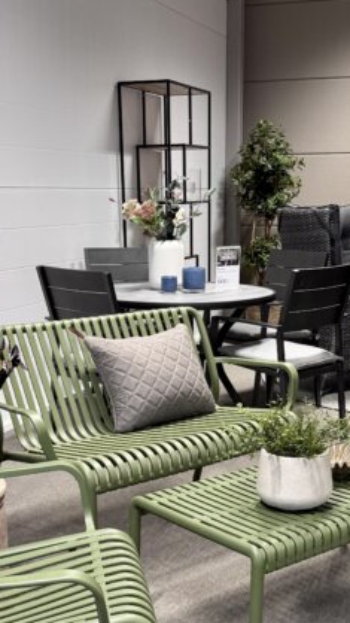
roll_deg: +0.0
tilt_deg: -19.1
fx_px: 825
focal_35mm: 50
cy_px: 484
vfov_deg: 39.9
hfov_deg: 23.9
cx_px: 197
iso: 250
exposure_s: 1/50
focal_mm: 6.76
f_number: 1.78
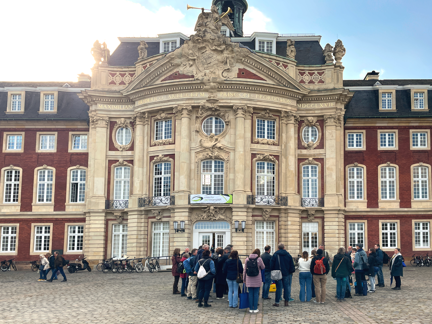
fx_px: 324
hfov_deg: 67.3
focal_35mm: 26
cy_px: 162
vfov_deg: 53.1
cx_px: 216
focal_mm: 4.2
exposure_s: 1/1416
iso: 32
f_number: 1.6
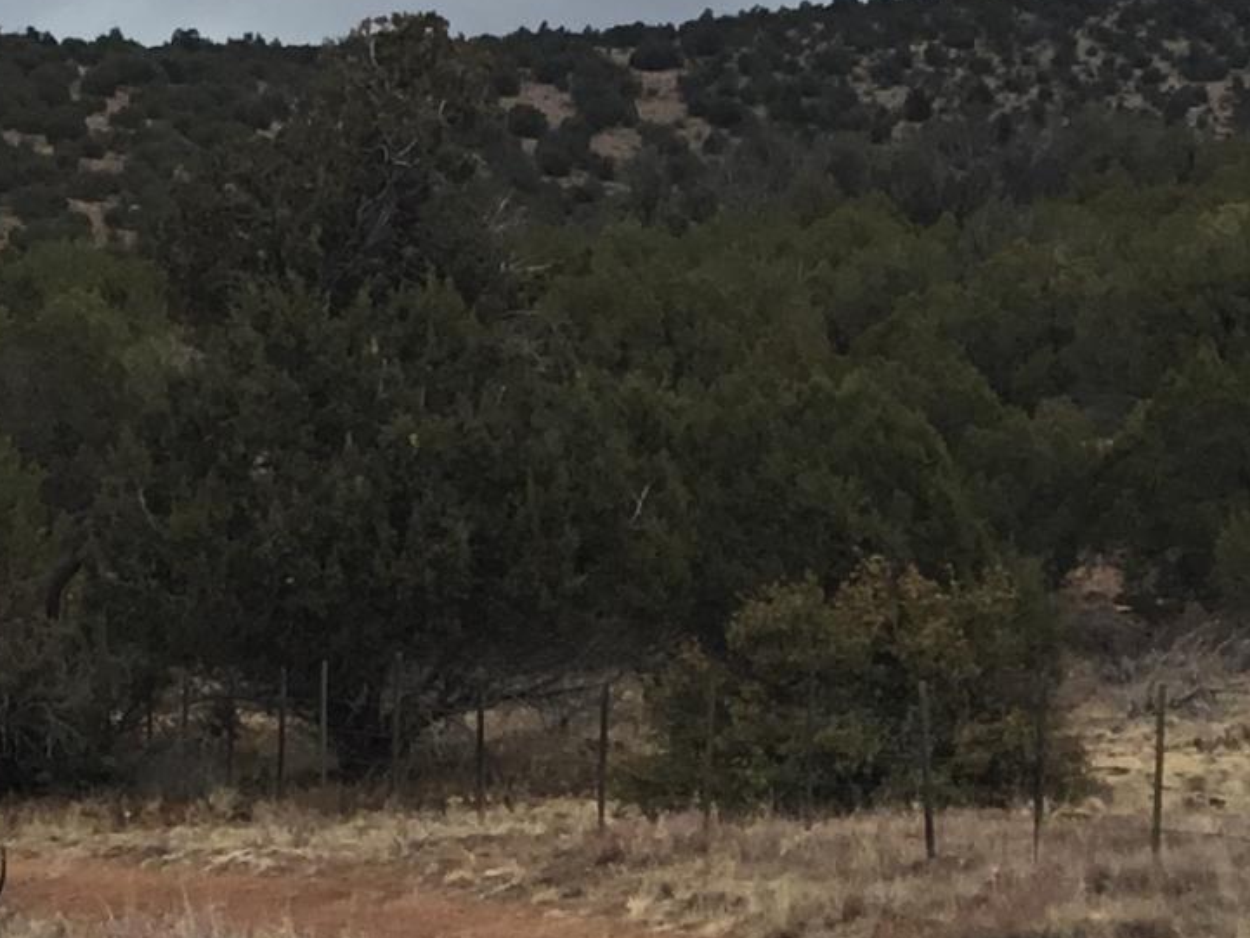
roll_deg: -2.8
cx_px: 524
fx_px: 4659
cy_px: 539
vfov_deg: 11.5
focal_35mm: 129
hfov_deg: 15.3
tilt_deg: +1.8
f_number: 2.4
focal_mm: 3.3
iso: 25
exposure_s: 1/840
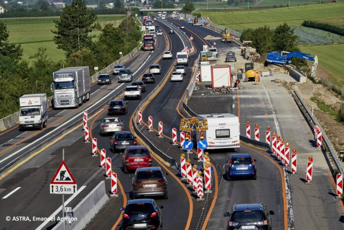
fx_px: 1730
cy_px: 115
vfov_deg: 7.6
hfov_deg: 11.4
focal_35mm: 181
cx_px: 172
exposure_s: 1/800
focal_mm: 181
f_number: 8
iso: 200
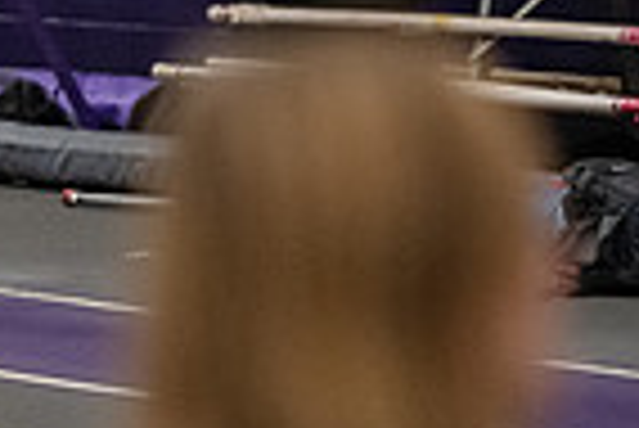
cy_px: -115
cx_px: -418
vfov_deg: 2.4
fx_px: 10163
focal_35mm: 572
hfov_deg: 3.6
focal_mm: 140
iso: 6400
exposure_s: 1/800
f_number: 2.8
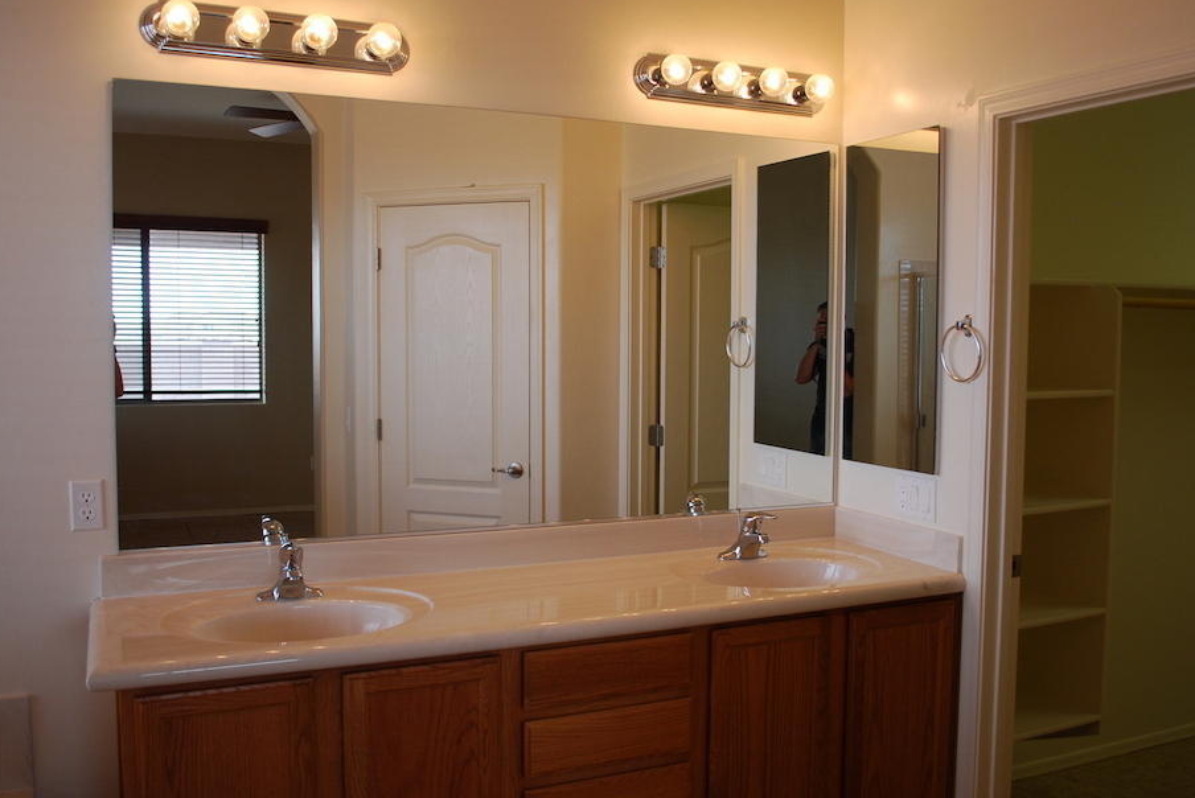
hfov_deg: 55.7
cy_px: 405
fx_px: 1129
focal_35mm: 34
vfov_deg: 38.9
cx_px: 636
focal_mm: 20
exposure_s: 1/50
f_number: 3.8
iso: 200
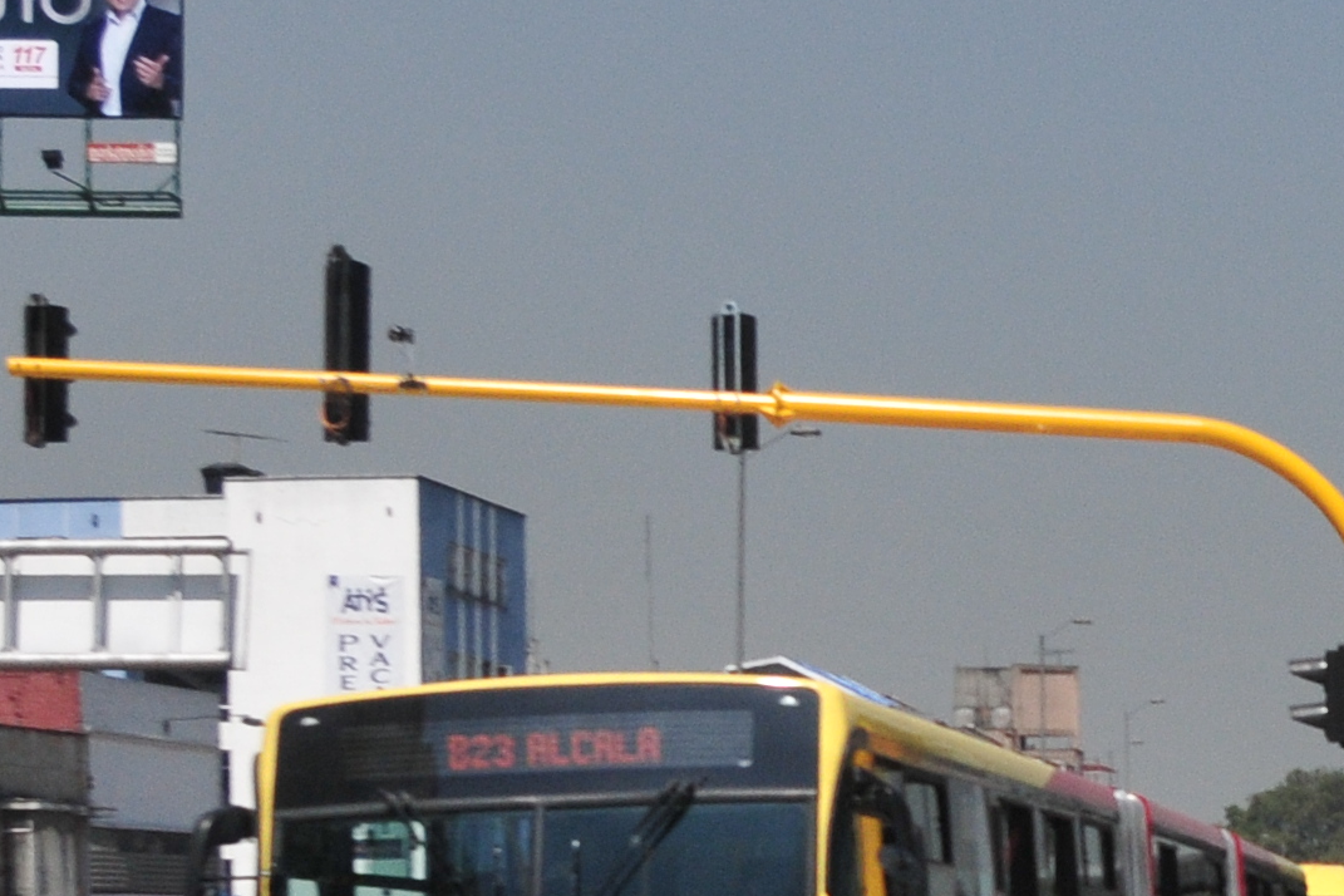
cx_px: 1784
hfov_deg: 16.1
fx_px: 4480
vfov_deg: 11.2
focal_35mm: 120
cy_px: 1011
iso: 500
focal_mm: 20
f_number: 3.5
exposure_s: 1/8000
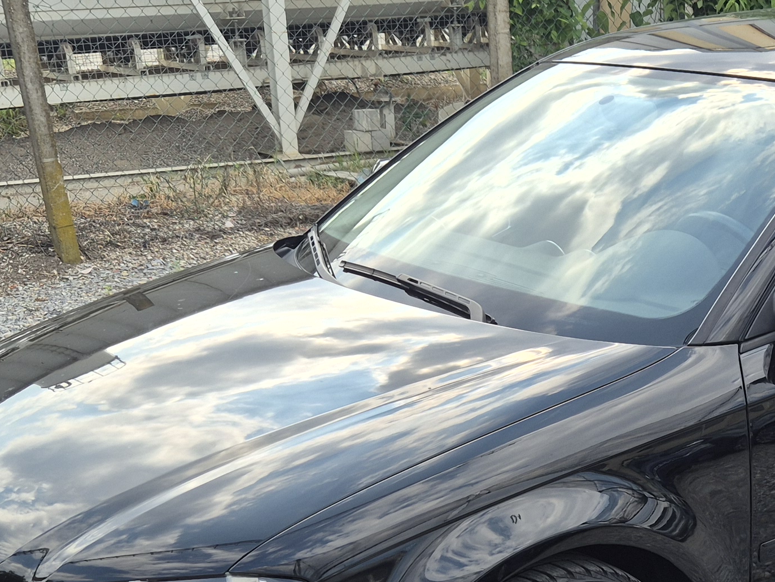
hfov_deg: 28.4
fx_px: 1500
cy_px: 528
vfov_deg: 21.4
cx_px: 613
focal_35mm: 67
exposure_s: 1/518
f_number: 1.8
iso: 25
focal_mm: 5.4
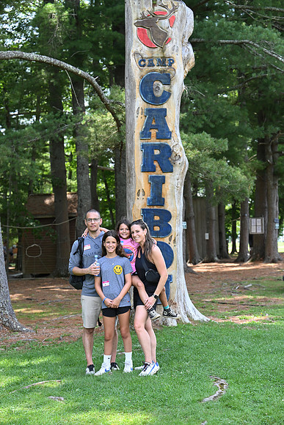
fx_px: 875
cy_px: 212
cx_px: 142
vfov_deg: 27.3
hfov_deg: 18.4
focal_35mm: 74
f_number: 4.5
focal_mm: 74
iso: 640
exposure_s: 1/640
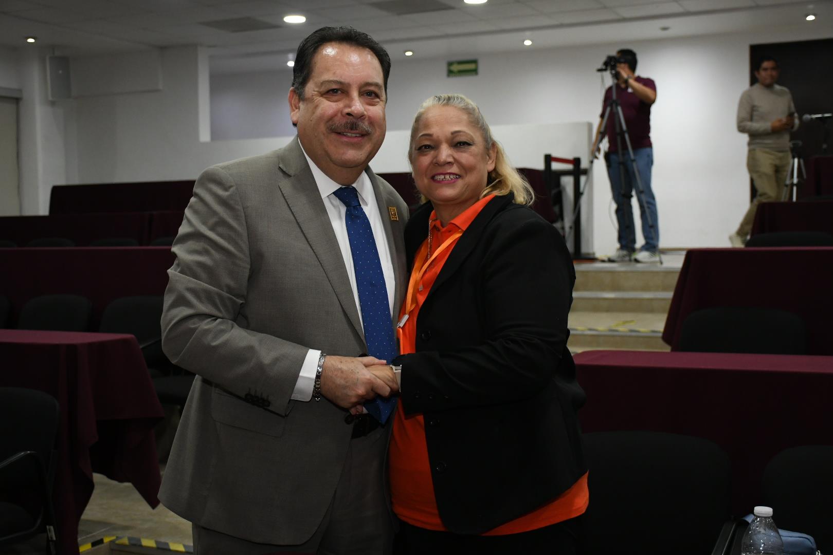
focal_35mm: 48
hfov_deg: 41.1
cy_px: 278
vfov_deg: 28.1
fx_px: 1111
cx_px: 416
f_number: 4
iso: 1600
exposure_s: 1/100
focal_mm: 32
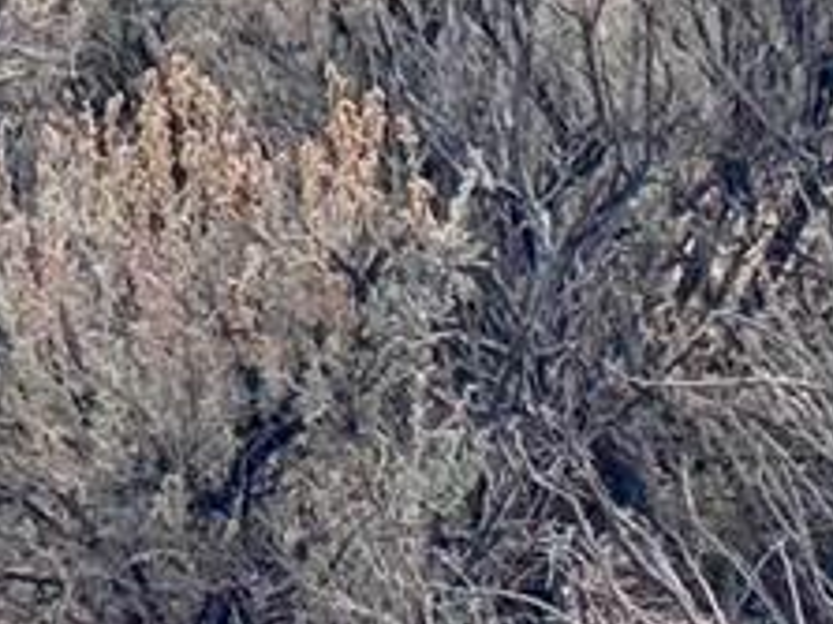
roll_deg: -0.1
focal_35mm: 344
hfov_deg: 5.8
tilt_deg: -5.1
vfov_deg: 4.3
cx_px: 288
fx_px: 8274
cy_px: -467
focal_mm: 6.76
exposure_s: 1/6410
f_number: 1.78
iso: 64
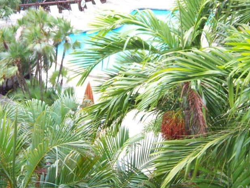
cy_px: 38
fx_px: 433
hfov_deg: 32.2
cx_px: 116
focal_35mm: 60
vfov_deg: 24.1
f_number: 2.8
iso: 80
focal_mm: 7.5
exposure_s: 1/80
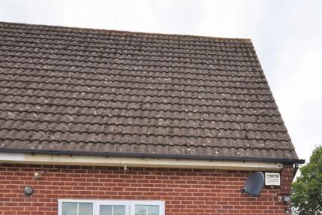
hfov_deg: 44.0
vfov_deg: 28.5
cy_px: 232
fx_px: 385
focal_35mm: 43
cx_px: 239
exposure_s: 1/160
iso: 100
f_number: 6.3
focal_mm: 12
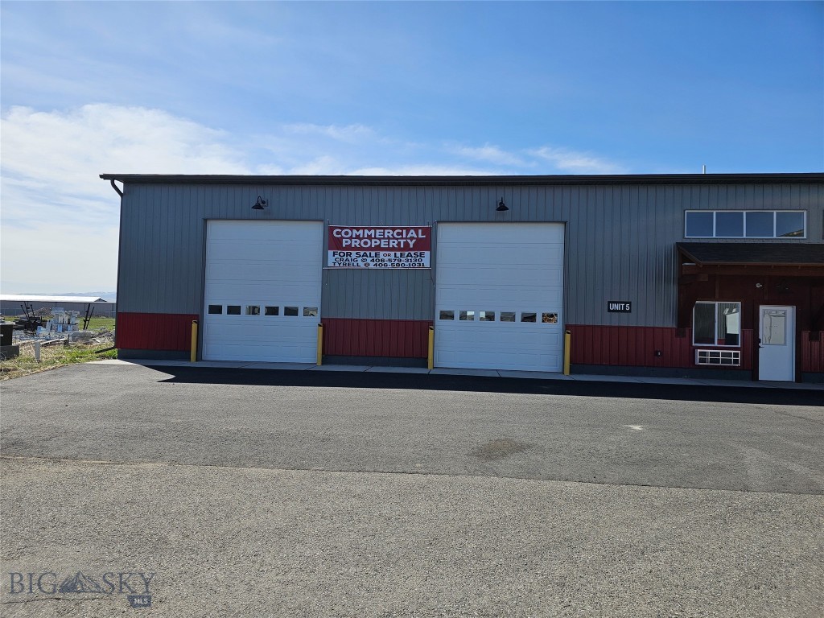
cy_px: 309
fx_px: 547
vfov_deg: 58.9
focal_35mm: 23
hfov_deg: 73.9
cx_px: 412
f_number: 1.7
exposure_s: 1/1030
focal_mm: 6.3
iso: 10
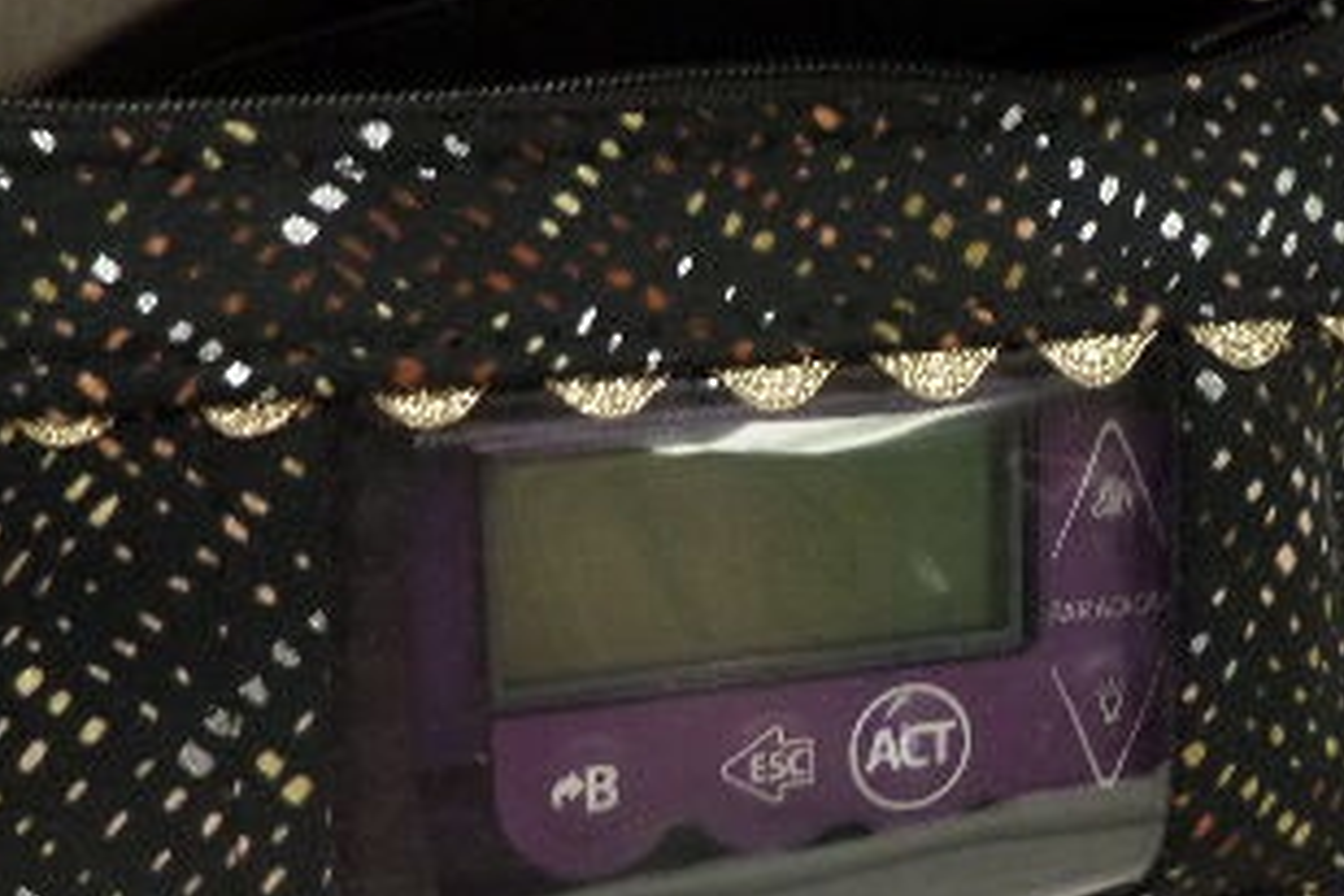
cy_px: 592
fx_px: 1157
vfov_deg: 41.8
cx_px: 683
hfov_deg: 60.3
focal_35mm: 31
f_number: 3.1
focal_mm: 4.3
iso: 160
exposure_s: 1/30
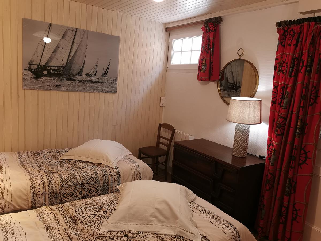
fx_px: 250
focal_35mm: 27
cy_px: 120
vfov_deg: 51.4
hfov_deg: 65.3
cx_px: 160
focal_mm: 5.56
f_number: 1.6
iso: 100
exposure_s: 1/120
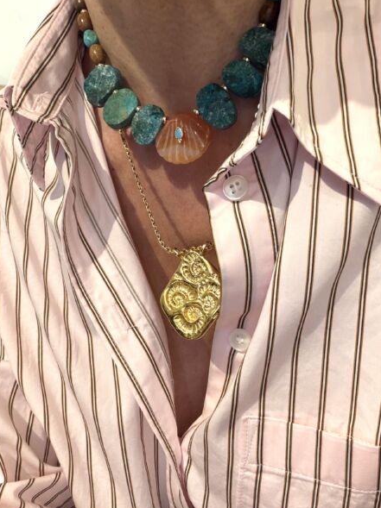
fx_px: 500
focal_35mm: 34
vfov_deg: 54.0
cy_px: 270
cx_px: 211
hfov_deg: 41.7
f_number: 1.9
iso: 100
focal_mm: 2.71
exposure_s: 1/50
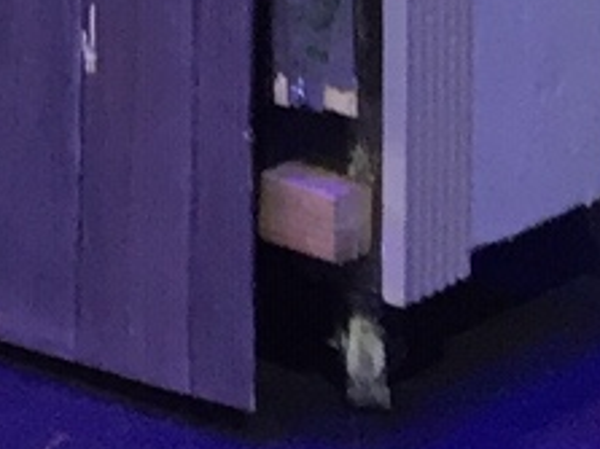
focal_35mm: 212
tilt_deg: -0.6
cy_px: -979
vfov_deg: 6.3
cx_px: -794
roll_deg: -0.5
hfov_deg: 8.6
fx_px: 3673
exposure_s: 1/33
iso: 100
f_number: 2.2
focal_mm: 4.15
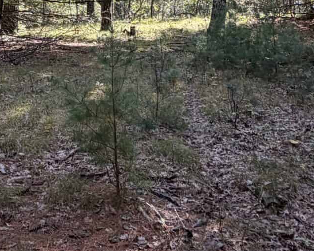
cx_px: 97
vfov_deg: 25.1
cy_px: -42
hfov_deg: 33.7
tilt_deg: +9.5
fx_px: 511
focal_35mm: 55
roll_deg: -1.9
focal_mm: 2.22
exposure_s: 1/121
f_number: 2.2
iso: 80
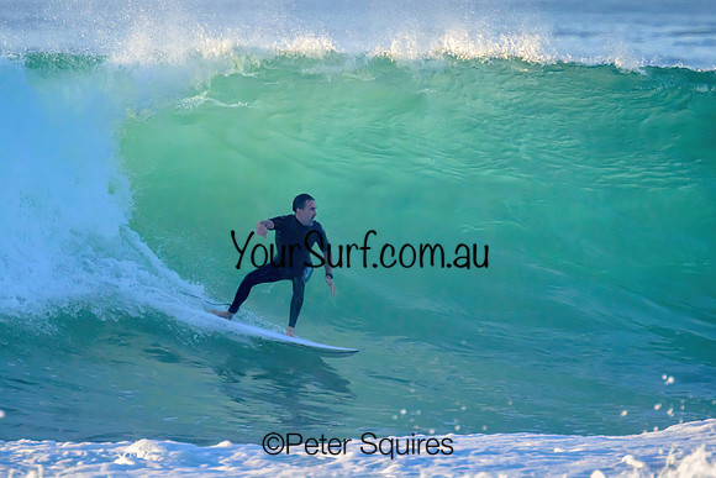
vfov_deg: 1.4
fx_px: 19610
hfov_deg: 2.1
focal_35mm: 986
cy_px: 207
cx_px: 315
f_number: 11
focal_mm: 800
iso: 2000
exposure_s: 1/1600
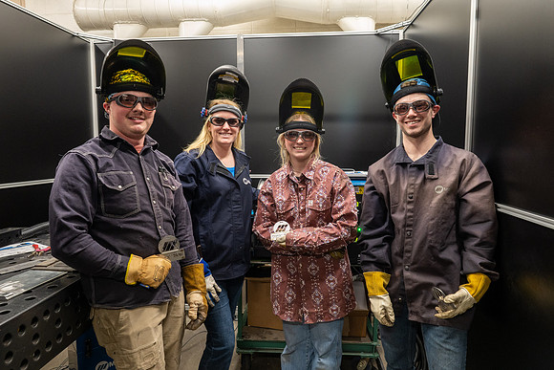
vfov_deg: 53.2
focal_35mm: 24
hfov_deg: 73.7
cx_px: 277
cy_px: 185
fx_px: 369
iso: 1600
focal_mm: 24
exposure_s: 1/30
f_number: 7.1
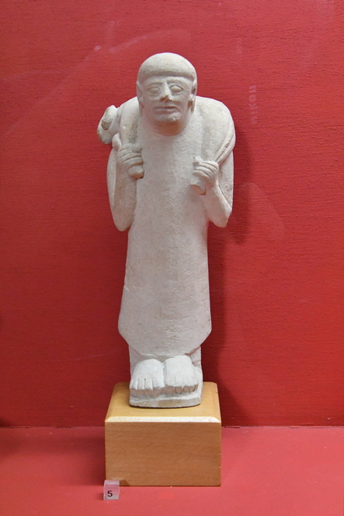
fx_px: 817
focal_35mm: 57
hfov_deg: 23.8
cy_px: 258
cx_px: 172
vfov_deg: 35.1
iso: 8000
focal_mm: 38
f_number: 5.6
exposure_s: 1/200
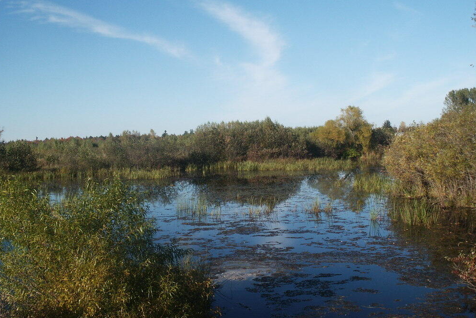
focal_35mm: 48
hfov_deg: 41.1
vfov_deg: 28.1
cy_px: 141
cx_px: 238
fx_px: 635
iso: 64
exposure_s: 1/60
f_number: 8
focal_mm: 9.45
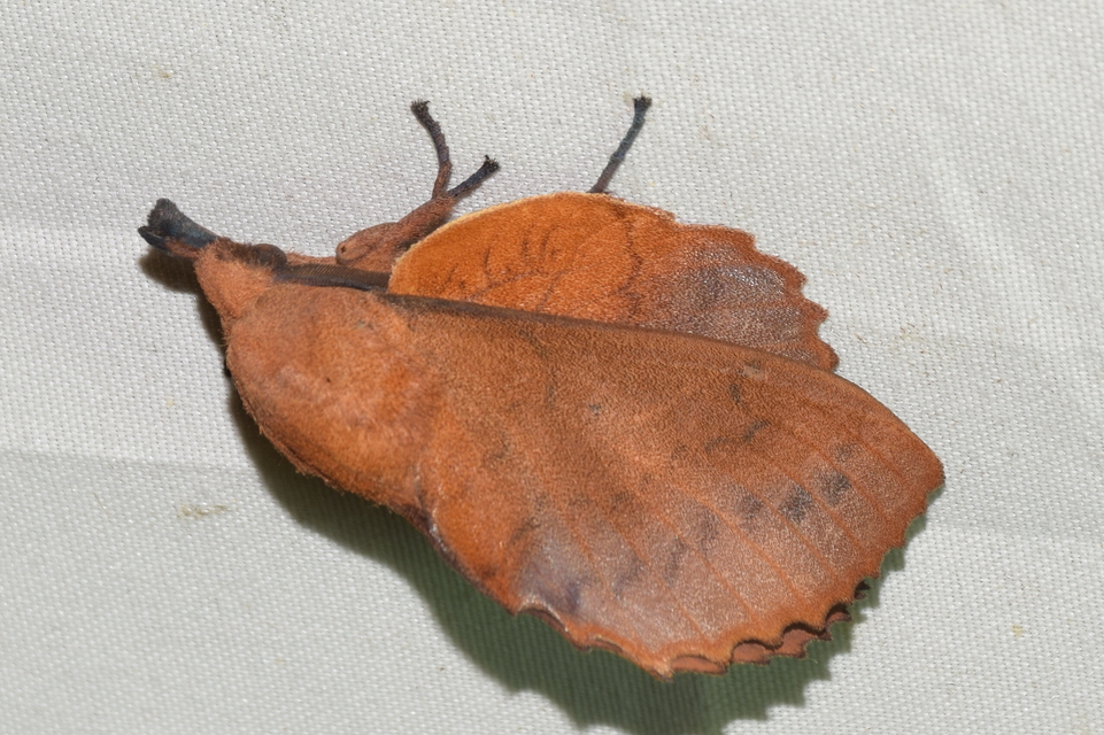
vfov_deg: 6.5
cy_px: 368
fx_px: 6437
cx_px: 552
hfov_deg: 9.8
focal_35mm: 210
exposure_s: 1/60
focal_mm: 140
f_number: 13
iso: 100
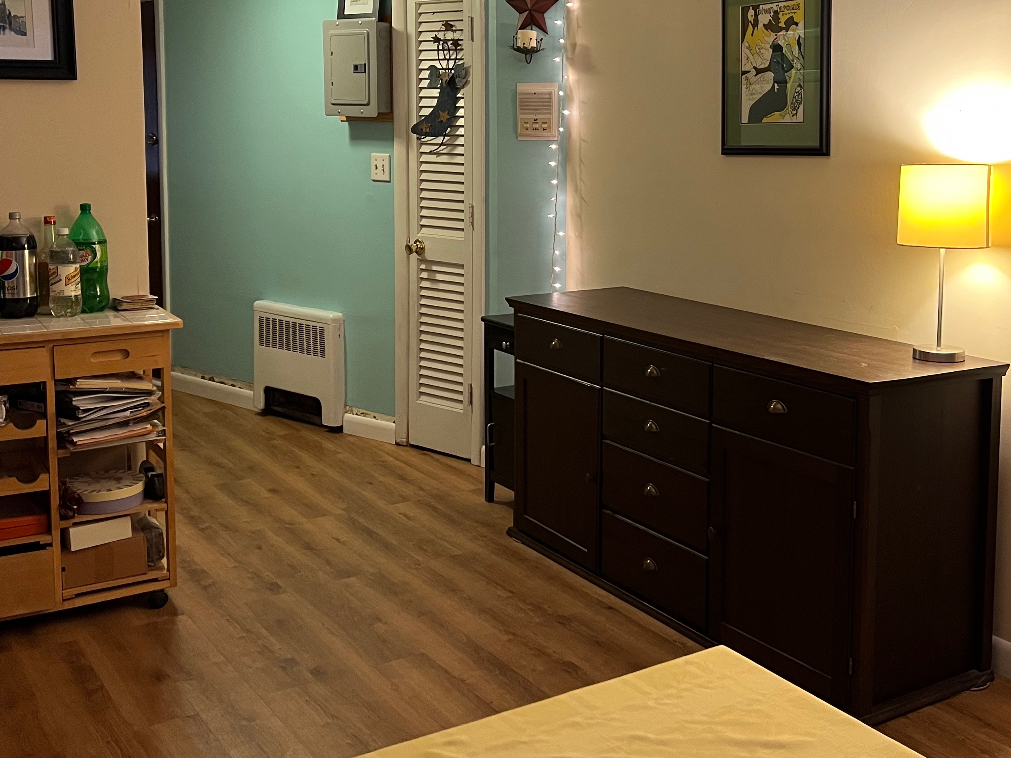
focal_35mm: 42
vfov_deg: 34.0
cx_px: 630
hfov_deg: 44.4
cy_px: 242
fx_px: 1227
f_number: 1.5
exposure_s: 1/60
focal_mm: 5.7
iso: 200
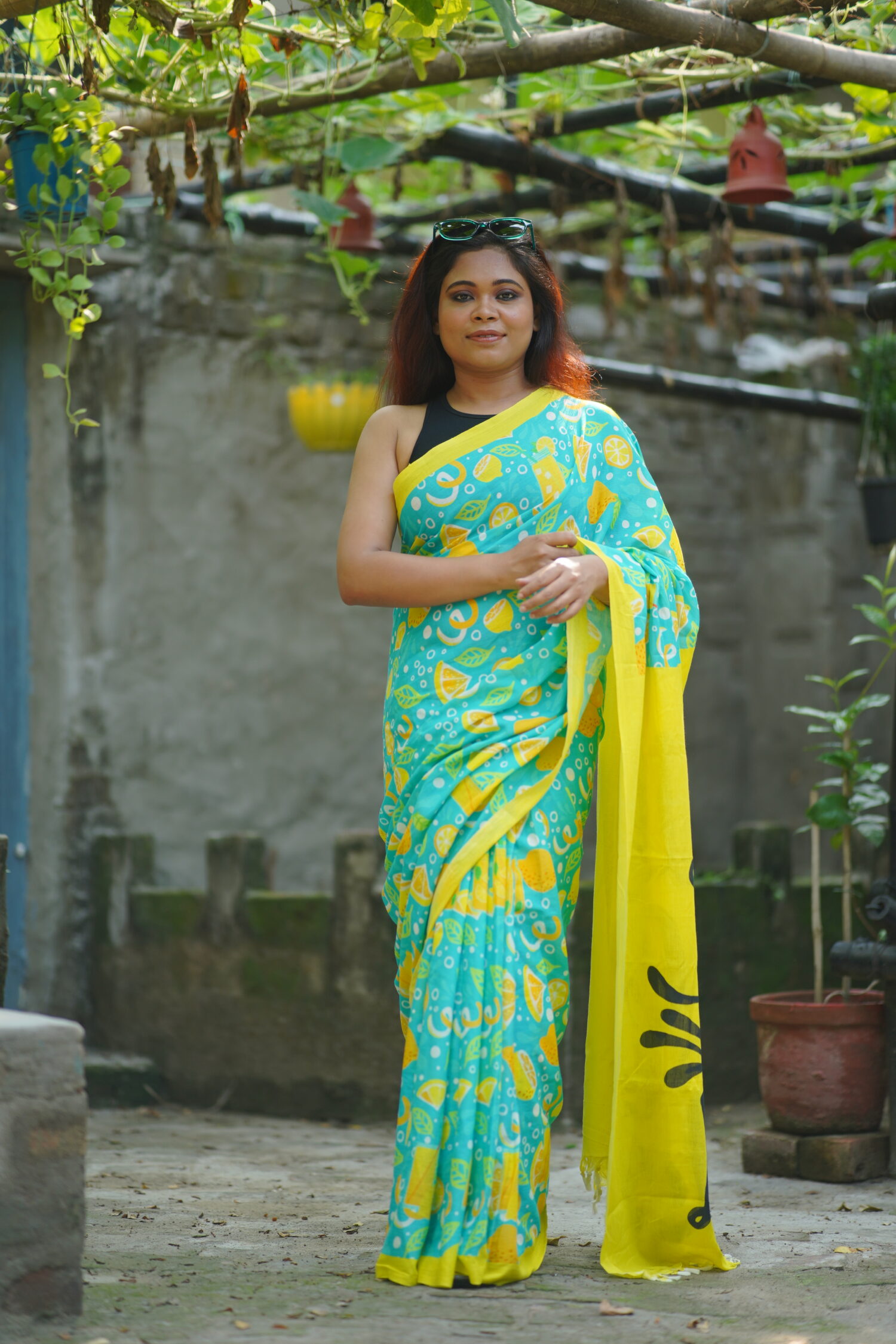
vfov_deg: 23.9
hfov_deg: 16.1
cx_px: 448
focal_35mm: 85
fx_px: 3173
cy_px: 672
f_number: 1.4
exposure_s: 1/640
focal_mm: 85
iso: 125
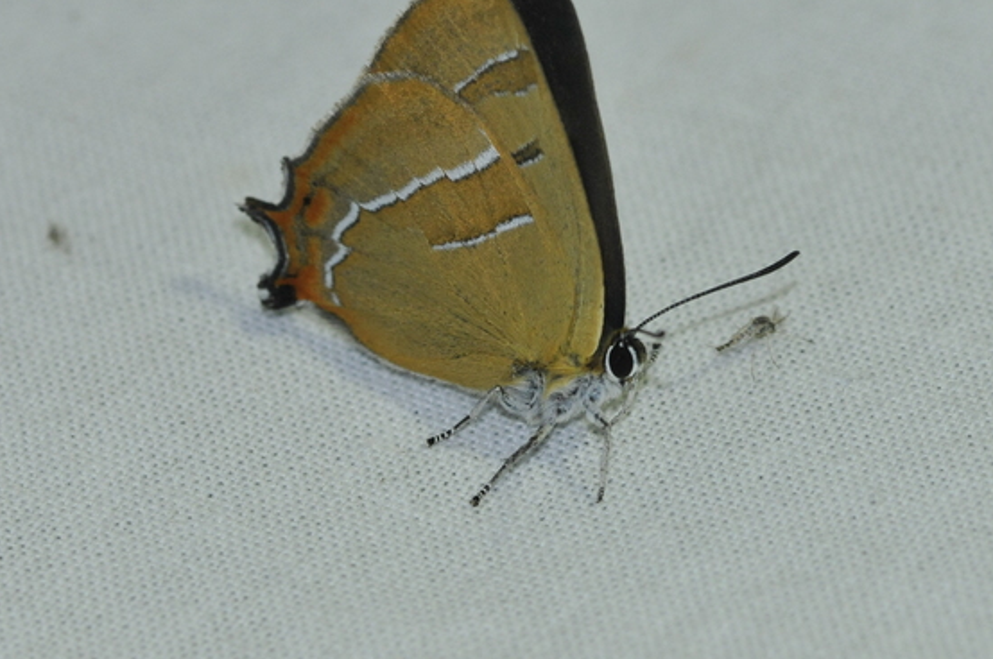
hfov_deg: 7.5
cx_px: 621
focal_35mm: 274
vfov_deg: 5.0
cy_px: 218
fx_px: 7545
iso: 800
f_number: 10
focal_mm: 105
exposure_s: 1/60
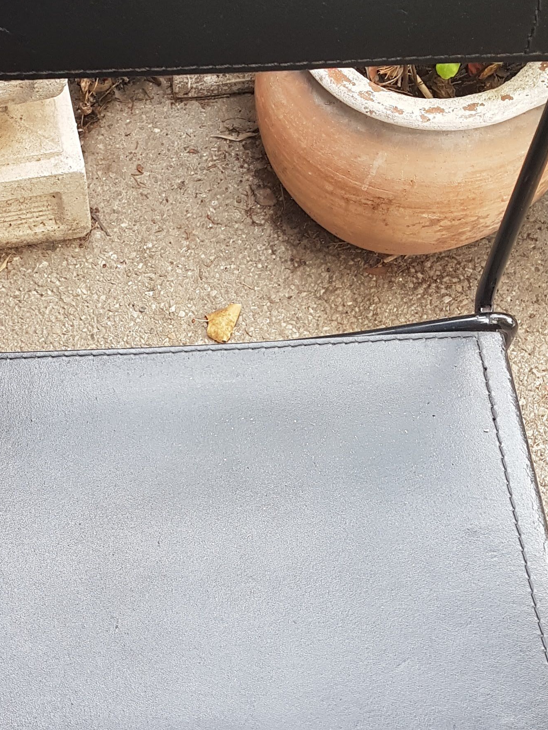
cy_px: 345
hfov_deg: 24.8
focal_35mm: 59
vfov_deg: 32.7
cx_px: 217
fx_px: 1245
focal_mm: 4.2
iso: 50
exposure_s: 1/100
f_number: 1.7
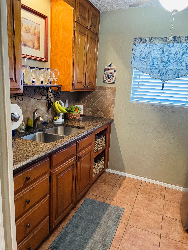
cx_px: 94
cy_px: 125
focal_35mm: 26
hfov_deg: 53.1
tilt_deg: -13.3
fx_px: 188
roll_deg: -3.2
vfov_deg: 67.3
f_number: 1.6
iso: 400
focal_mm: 4.2
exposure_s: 1/60
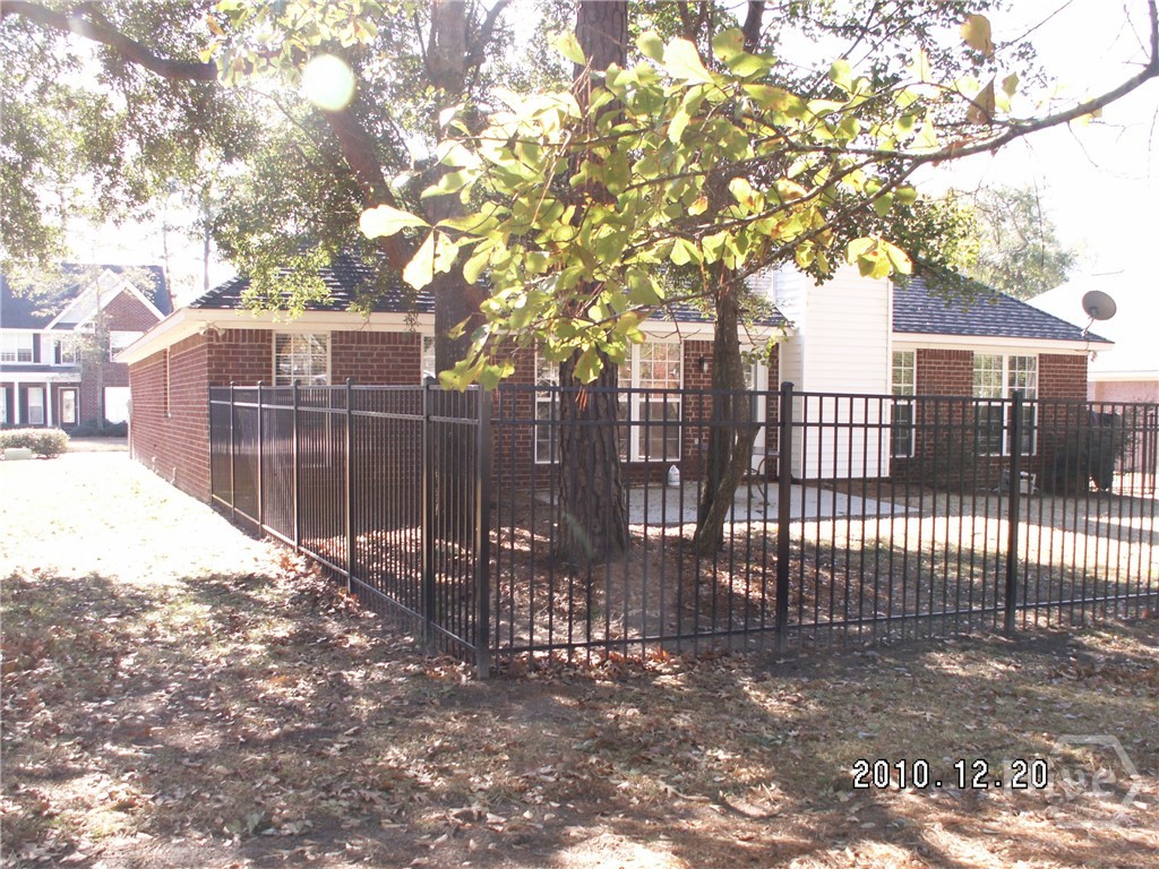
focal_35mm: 35
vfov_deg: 40.7
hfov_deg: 52.6
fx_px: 1172
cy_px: 434
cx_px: 580
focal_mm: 5.86
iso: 50
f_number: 3.5
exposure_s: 1/60
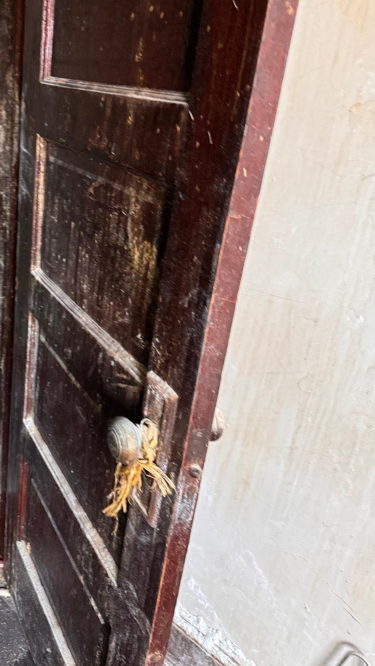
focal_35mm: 30
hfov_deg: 37.9
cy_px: 290
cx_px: 90
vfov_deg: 64.1
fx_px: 530
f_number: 1.78
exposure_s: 1/60
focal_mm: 6.86
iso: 500
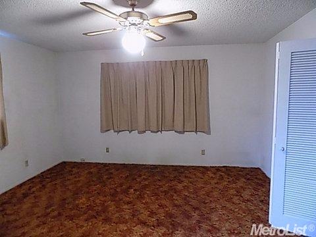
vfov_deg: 58.9
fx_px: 210
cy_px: 118
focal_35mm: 23
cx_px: 158
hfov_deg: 73.9
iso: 400
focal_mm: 4
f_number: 3.1
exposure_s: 1/8
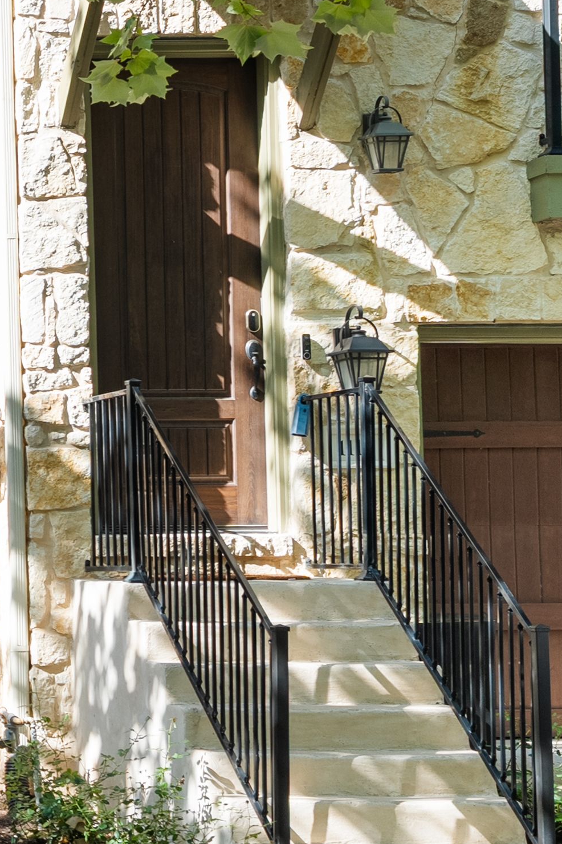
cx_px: -673
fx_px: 2553
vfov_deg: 18.8
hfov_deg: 11.0
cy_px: 384
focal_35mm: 109
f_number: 9
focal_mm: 35
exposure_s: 1/25
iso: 250
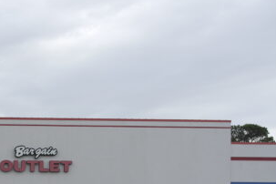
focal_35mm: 109
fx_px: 836
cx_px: -46
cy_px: 229
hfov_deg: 17.9
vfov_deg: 12.2
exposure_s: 1/200
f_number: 5
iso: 100
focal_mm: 28
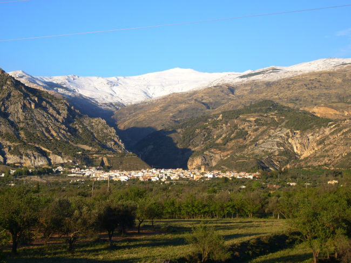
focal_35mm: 80
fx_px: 811
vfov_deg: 18.4
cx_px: 176
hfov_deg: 24.4
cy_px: 132
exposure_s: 1/200
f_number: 4.8
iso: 80
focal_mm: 13.2
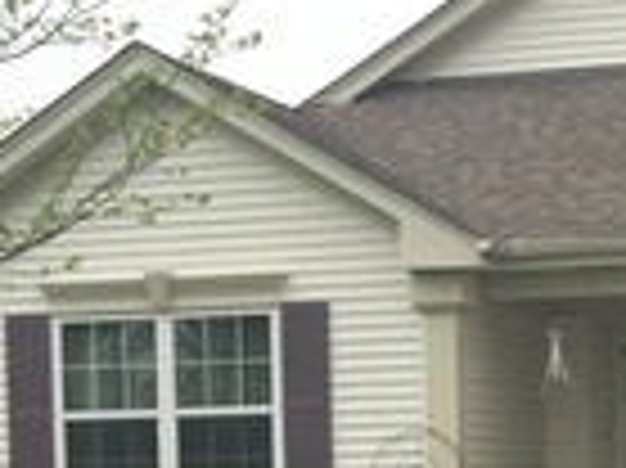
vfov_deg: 10.7
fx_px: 2421
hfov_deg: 14.5
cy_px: 662
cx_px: 612
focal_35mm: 134
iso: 32
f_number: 2.2
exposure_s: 1/1276
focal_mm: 4.15
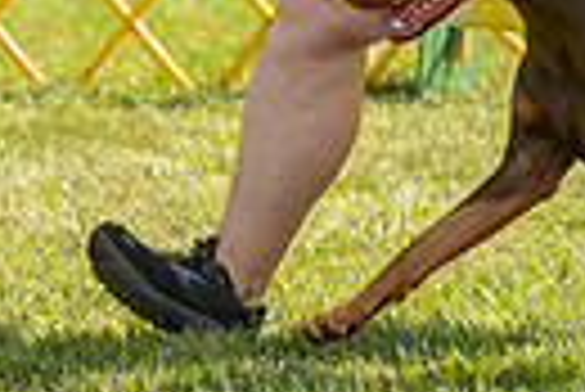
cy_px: -106
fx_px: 10900
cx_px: 396
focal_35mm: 670
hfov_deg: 3.1
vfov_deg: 2.1
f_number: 3.5
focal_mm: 150
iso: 200
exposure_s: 1/1600
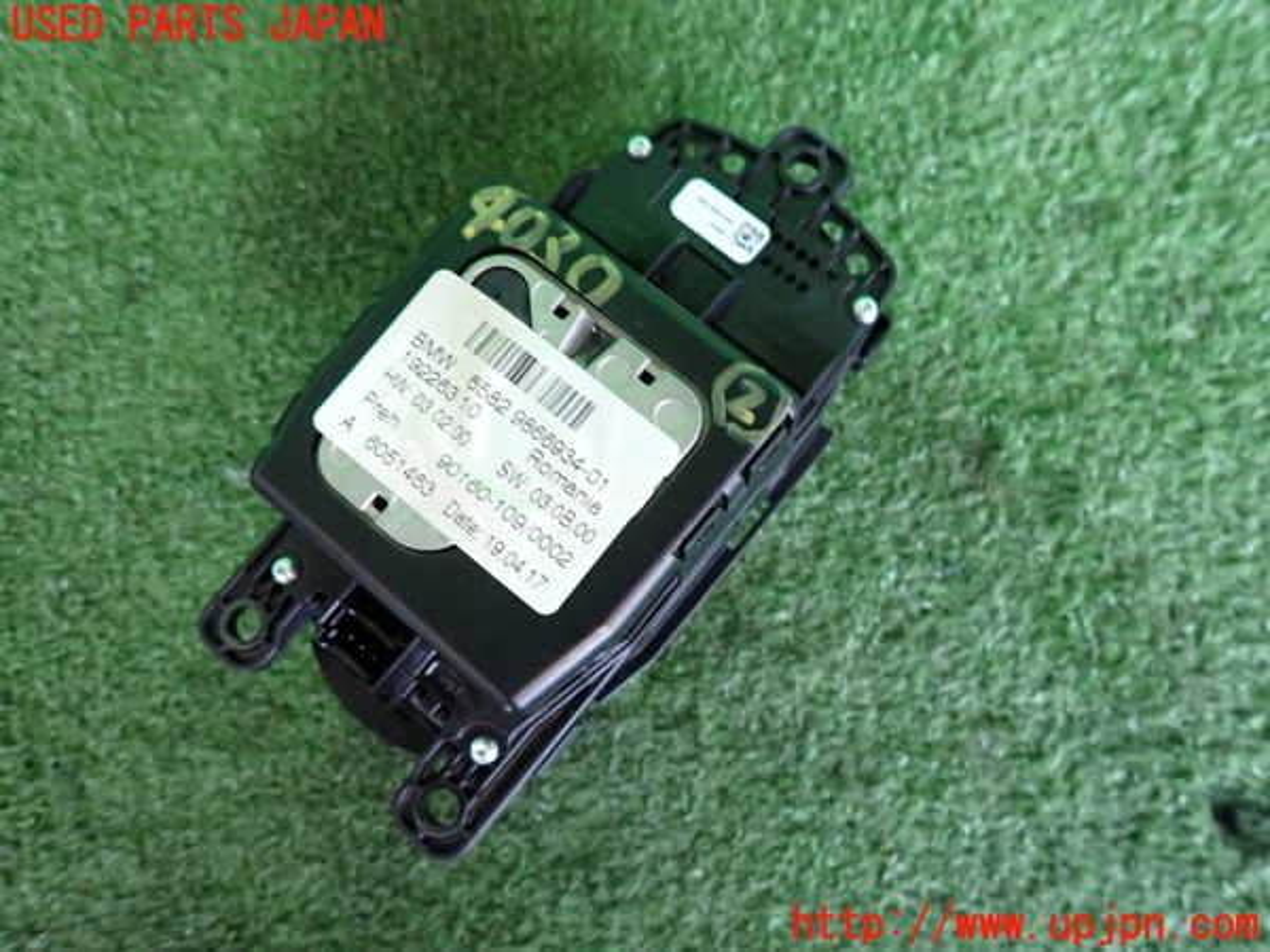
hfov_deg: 69.4
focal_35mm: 25
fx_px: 917
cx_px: 635
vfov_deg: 54.9
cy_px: 476
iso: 250
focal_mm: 4.5
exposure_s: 1/30
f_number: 2
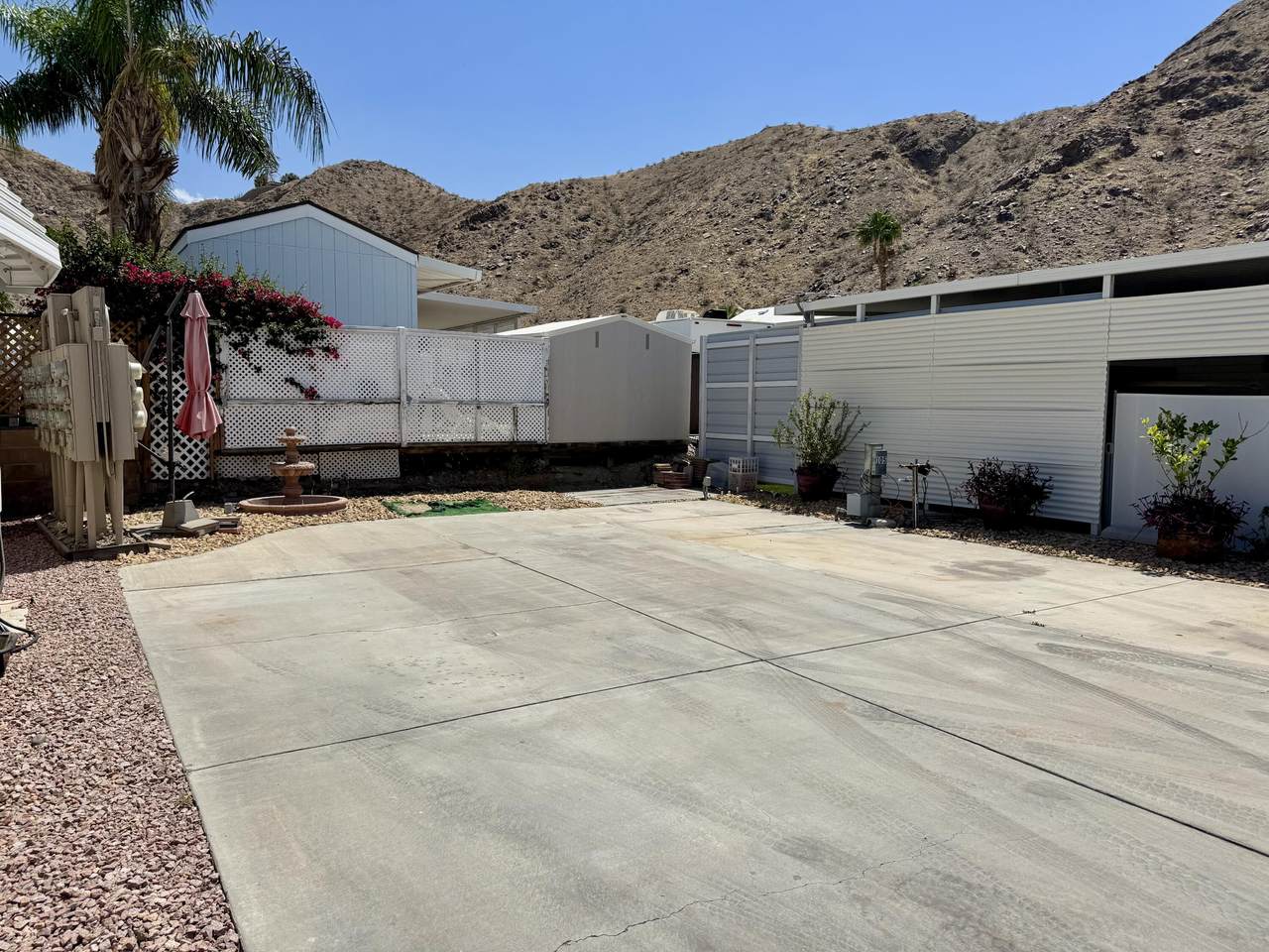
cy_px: 476
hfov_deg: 71.6
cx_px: 634
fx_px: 880
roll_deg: -1.0
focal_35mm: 24
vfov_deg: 56.8
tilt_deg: -5.6
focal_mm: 6.76
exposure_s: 1/10417
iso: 80
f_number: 1.78
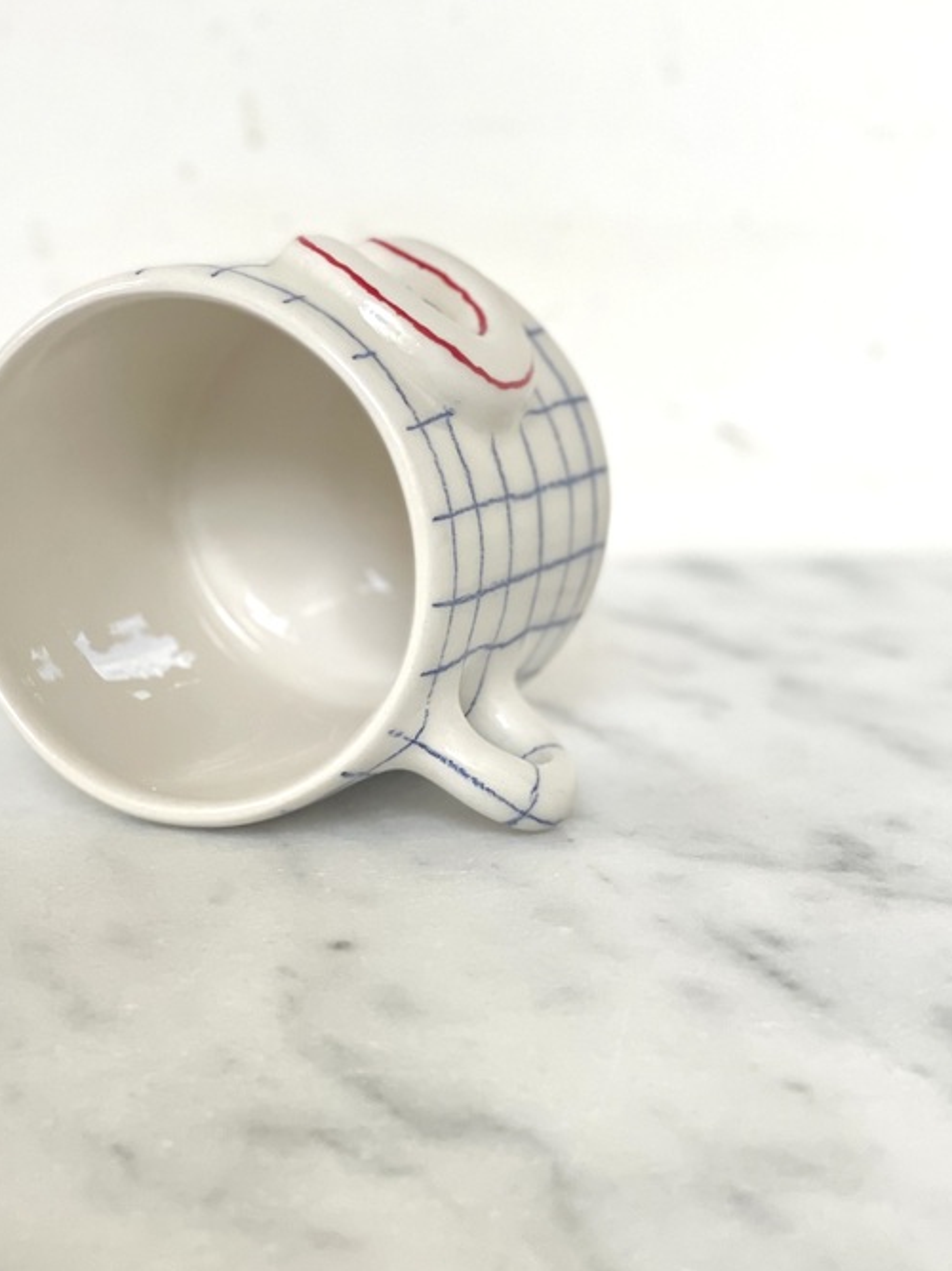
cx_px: 337
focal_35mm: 78
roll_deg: +0.2
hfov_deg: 18.8
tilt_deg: -8.8
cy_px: 524
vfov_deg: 25.0
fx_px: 2861
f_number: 2
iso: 100
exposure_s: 1/122
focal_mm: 6
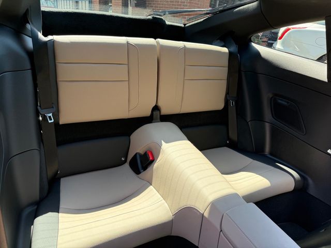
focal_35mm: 24
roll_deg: -5.9
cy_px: 124
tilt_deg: -23.1
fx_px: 229
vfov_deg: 56.8
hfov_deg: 71.6
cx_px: 166
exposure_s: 1/249
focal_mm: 6.76
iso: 100
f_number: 1.78
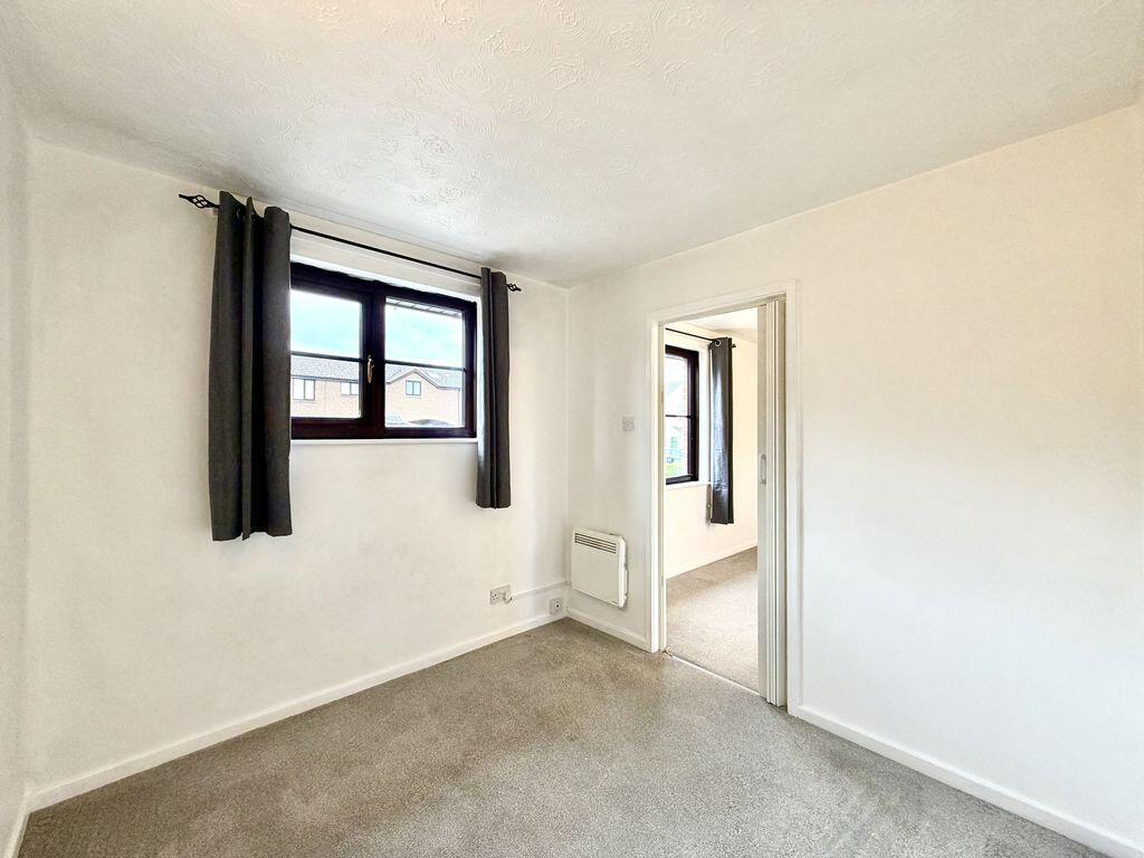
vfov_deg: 85.7
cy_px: 429
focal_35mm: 14
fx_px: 463
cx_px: 572
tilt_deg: +0.6
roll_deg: -0.1
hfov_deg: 102.1
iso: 160
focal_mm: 2.22
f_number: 2.2
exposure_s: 1/50
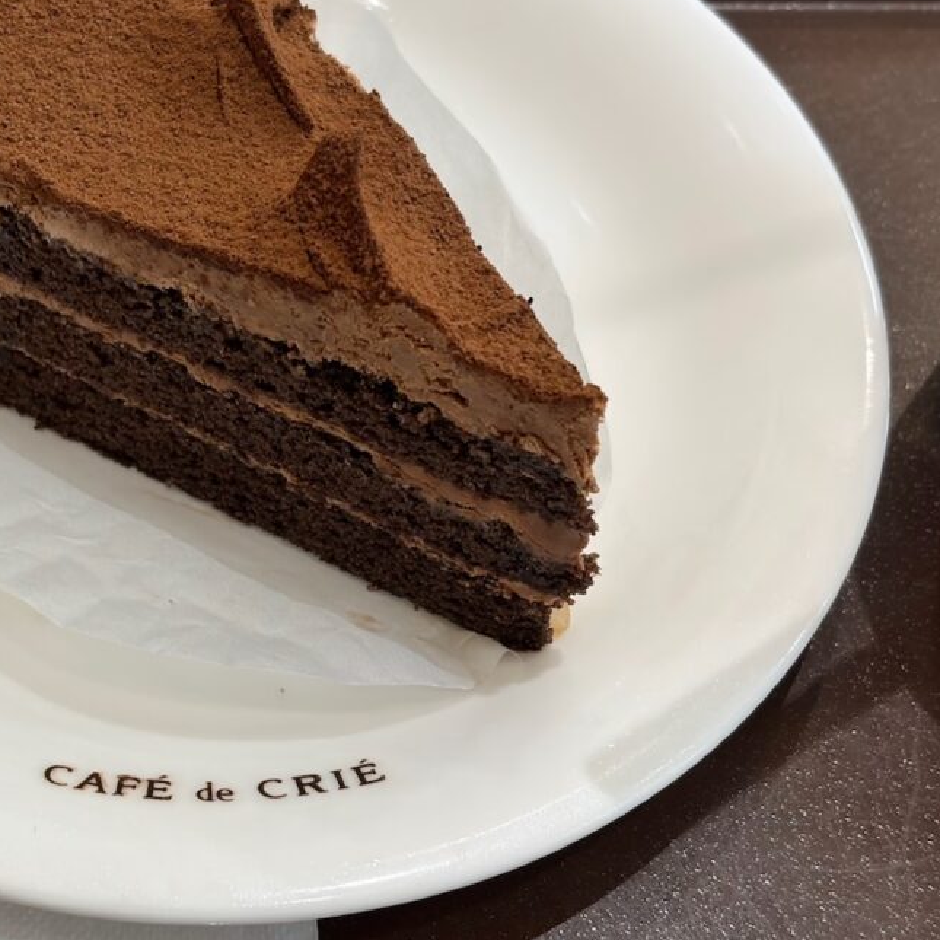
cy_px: 383
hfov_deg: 23.4
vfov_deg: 23.6
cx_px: 229
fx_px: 2243
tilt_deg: -53.7
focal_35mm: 73
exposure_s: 1/50
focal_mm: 5.96
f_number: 1.6
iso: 50
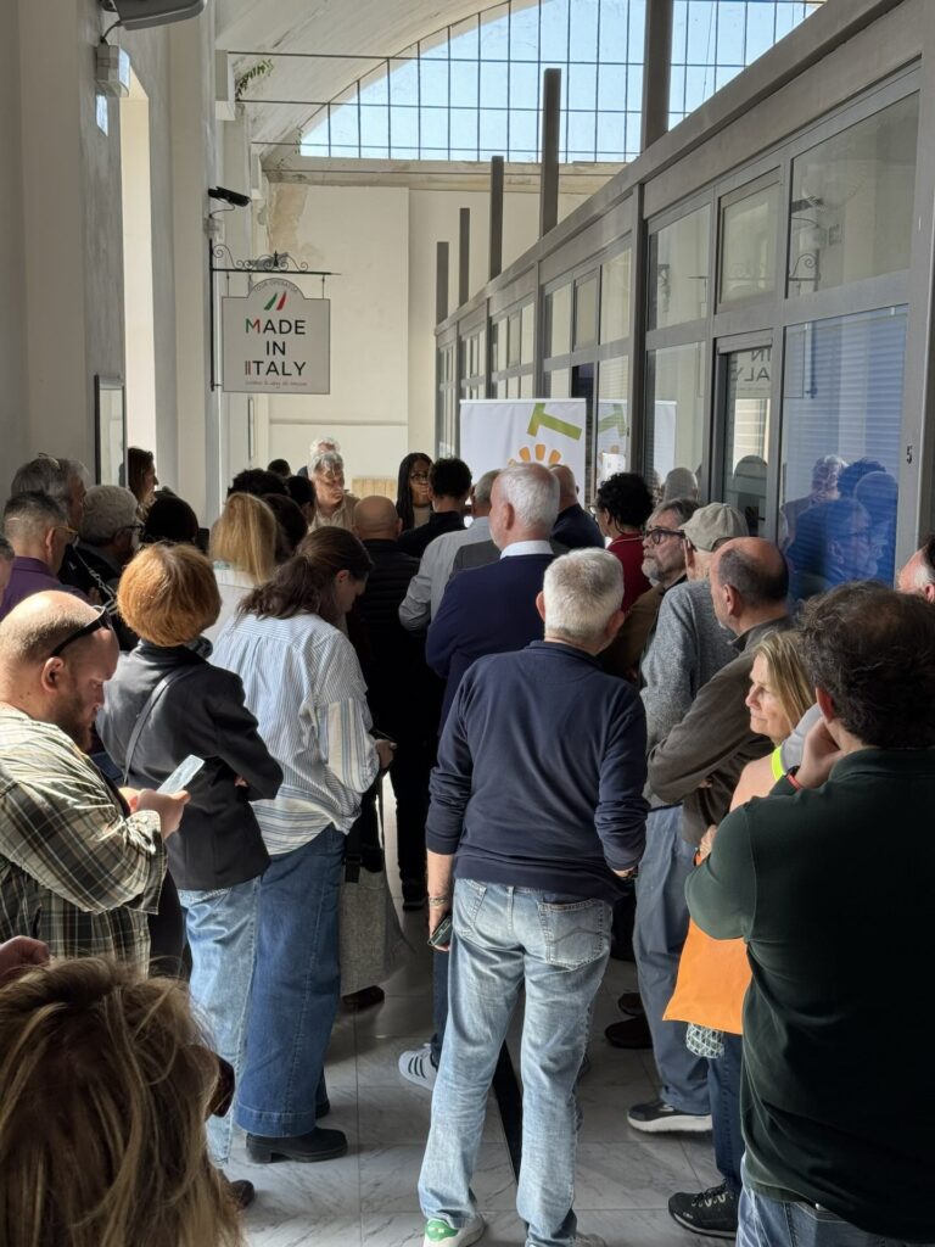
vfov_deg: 39.7
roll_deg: -0.9
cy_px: 624
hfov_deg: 30.3
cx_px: 468
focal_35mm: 48
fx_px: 1729
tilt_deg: -7.3
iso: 64
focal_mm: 6.76
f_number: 1.78
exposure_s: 1/231
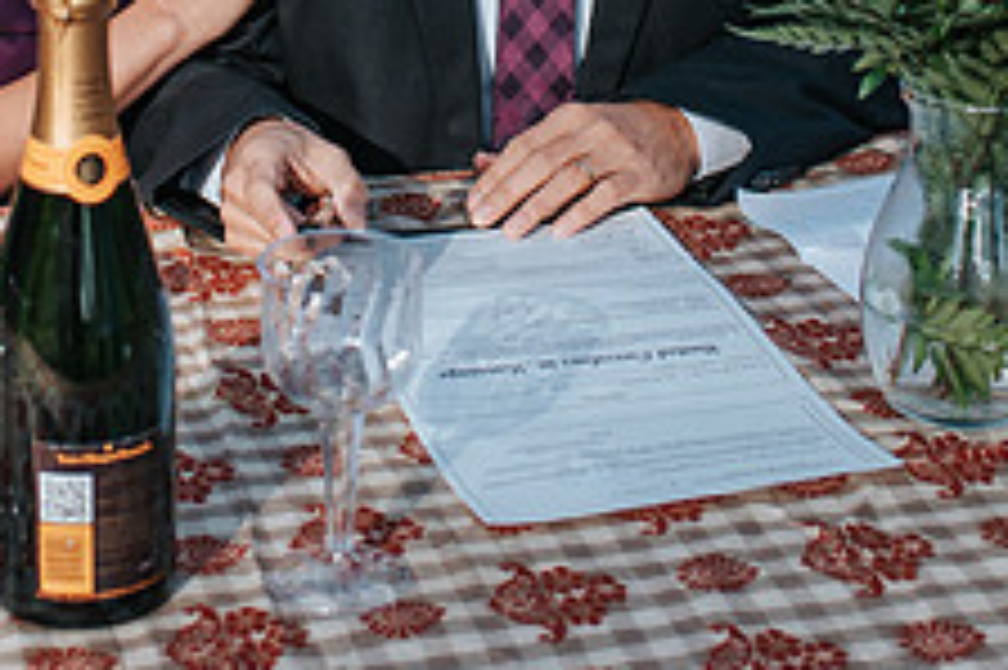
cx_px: 349
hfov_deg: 18.7
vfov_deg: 12.2
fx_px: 3050
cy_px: -192
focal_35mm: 109
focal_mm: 35
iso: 250
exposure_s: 1/640
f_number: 3.5
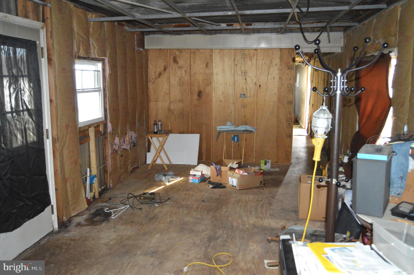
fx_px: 345
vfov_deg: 43.5
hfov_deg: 62.0
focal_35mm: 30
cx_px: 207
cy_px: 138
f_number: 3.5
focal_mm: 20
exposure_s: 1/125
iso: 3200
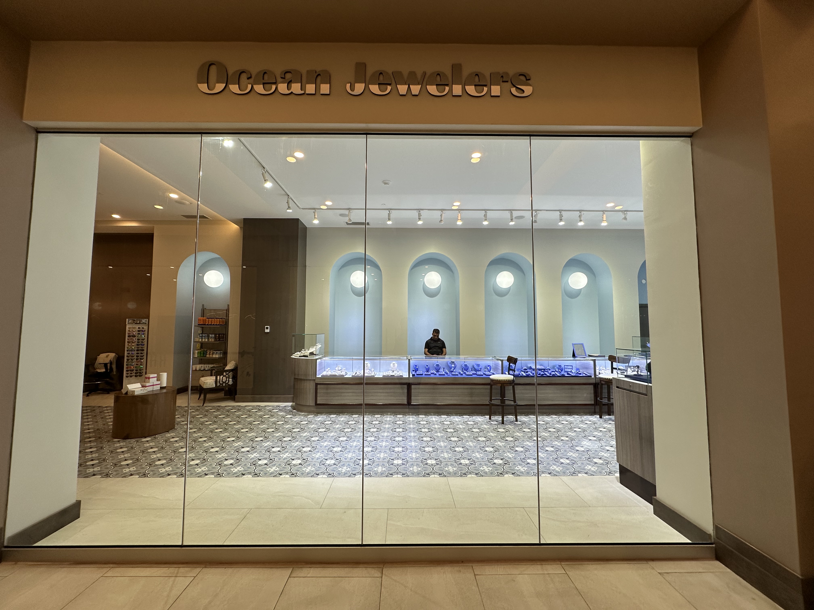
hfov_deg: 102.1
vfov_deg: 85.7
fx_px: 329
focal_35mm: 14
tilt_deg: +4.1
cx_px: 407
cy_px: 305
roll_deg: +0.0
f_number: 2.2
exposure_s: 1/120
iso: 64
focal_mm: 2.22
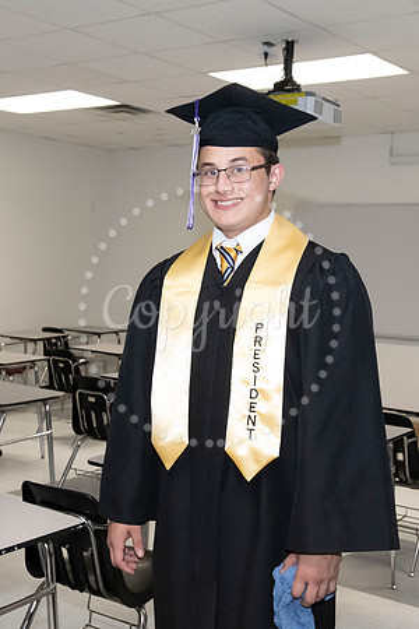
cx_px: 210
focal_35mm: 53
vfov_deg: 37.4
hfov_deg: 25.4
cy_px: 314
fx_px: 929
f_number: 7.1
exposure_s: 1/200
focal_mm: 35
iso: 6400
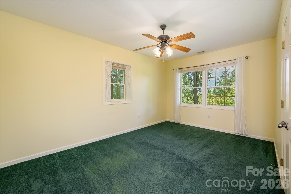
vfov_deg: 81.3
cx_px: 146
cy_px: 97
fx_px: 113
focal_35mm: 14
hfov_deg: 104.2
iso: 320
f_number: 7.1
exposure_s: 1/80
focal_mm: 14
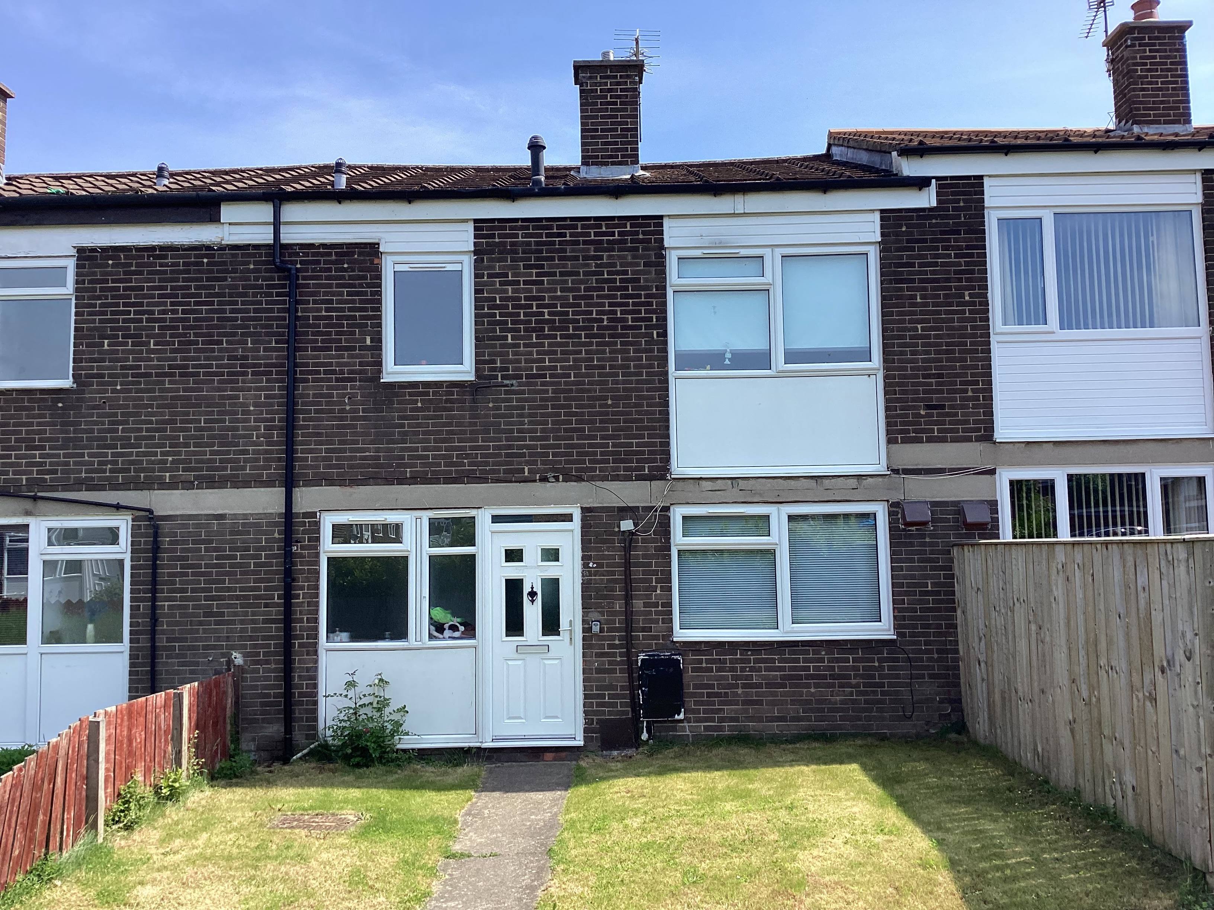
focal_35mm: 31
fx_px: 1087
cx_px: 607
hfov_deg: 58.4
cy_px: 455
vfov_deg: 45.4
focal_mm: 3.3
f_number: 2.4
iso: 25
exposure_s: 1/776
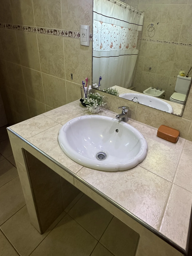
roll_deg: -7.1
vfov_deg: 80.6
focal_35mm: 20
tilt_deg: -22.1
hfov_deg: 64.6
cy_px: 100
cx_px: 125
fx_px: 148
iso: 160
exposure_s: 1/50
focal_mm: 2.22
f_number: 2.2
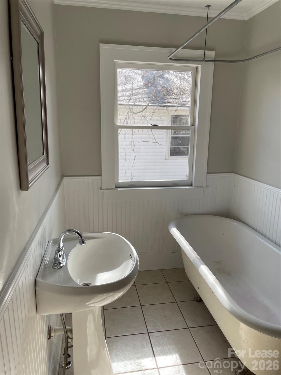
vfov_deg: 67.3
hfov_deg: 53.1
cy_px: 188
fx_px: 281
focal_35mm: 26
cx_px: 140
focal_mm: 4.2
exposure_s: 1/458
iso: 32
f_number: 1.6
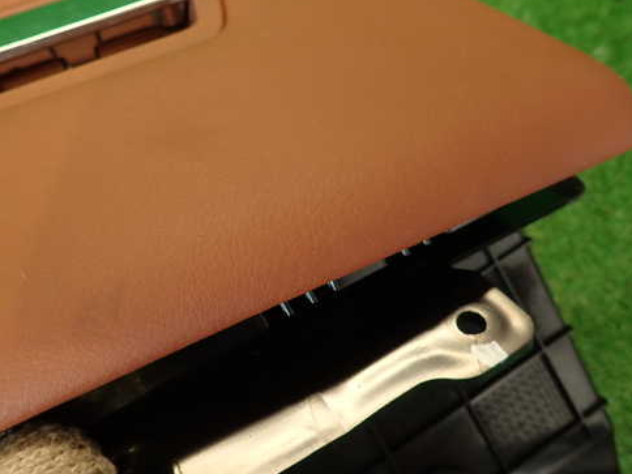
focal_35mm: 31
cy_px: 247
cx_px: 244
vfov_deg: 45.4
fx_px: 566
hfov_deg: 57.8
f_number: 2
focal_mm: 4.5
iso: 200
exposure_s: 1/50
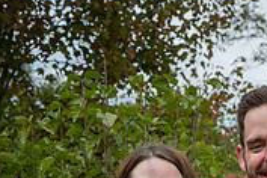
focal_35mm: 117
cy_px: 317
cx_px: 222
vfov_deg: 11.0
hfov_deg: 17.3
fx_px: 868
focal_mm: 46
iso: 400
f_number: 7.1
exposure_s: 1/500
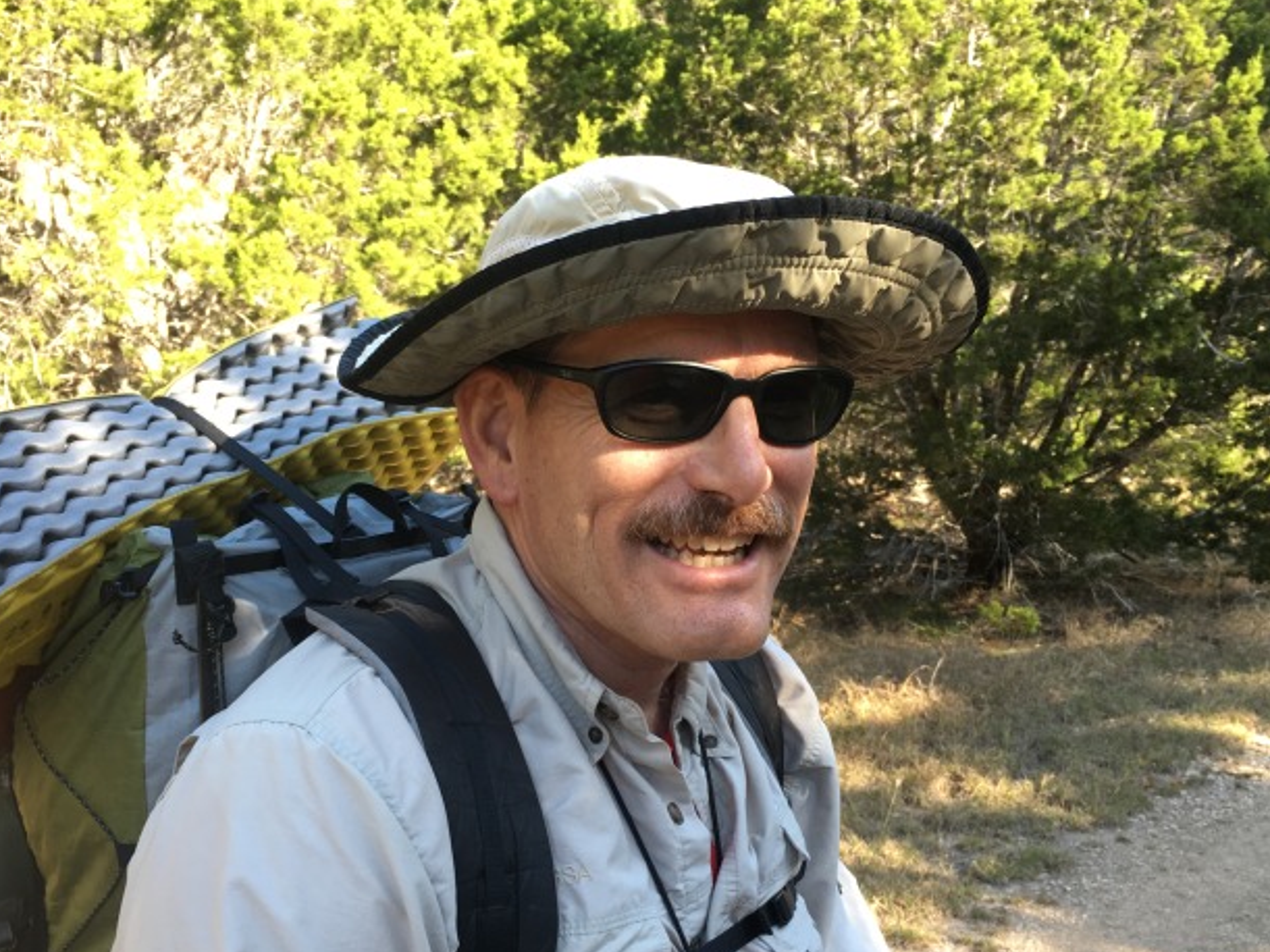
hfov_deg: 48.8
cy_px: 590
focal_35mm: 38
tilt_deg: -8.7
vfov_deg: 37.5
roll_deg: +3.5
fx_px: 1394
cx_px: 540
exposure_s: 1/120
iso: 32
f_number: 2.2
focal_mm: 4.15
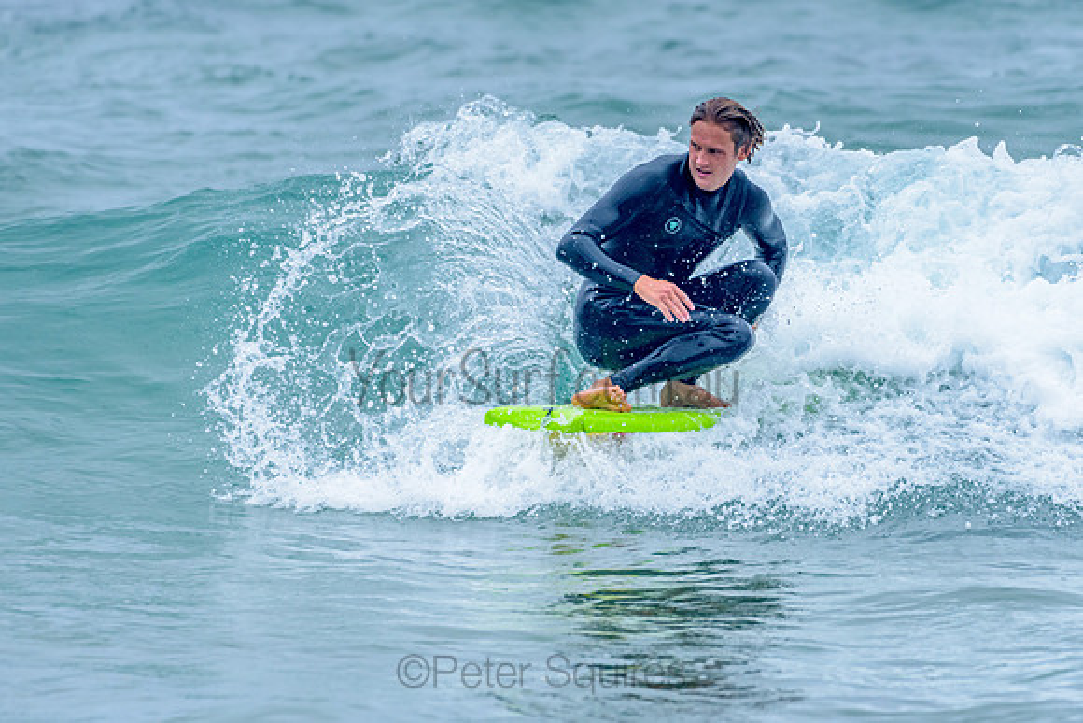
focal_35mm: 628
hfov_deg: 3.3
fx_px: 18888
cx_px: 623
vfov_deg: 2.2
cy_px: 303
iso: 720
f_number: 5.6
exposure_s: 1/2000
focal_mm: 500
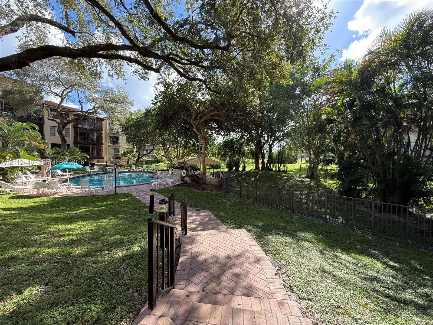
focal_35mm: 14
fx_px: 175
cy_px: 162
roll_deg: -0.1
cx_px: 216
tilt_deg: -0.6
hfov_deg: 102.1
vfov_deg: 85.7
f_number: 2.2
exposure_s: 1/261
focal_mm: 2.22
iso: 50
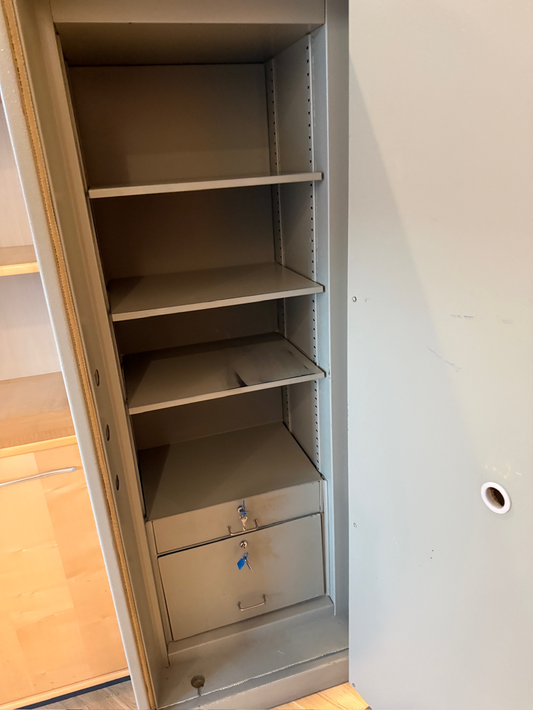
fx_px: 493
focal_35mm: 24
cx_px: 266
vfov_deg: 71.6
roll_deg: +5.5
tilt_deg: -21.3
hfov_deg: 56.8
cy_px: 355
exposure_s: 1/33
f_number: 1.78
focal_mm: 6.76
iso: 800
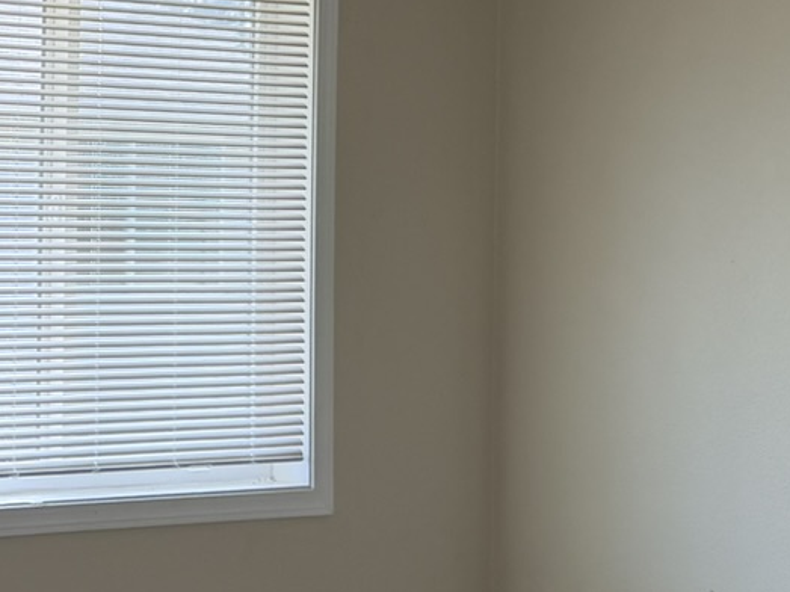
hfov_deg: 18.7
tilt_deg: +0.8
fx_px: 2145
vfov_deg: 15.7
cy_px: 214
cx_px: -352
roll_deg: -0.2
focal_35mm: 94
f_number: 1.78
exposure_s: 1/202
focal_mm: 6.76
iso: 64
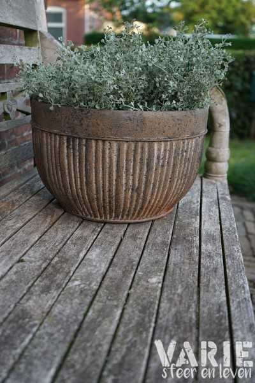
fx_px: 404
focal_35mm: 38
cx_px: 128
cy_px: 192
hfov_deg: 35.1
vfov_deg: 50.7
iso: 320
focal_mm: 38
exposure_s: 1/160
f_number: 4
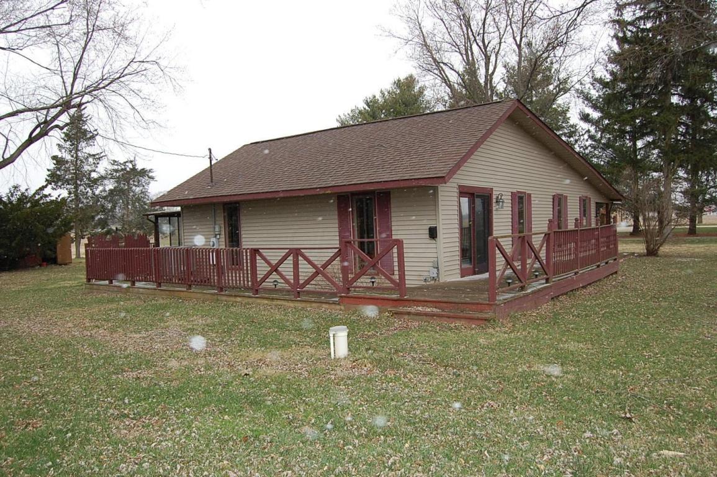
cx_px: 358
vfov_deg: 47.9
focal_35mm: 27
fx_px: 537
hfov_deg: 67.4
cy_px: 238
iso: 280
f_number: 5.6
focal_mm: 18
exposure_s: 1/500
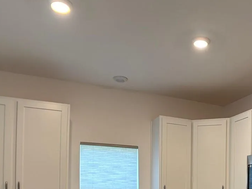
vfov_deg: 23.8
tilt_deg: -1.6
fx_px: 422
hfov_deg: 32.1
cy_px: 202
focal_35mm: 58
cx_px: 210
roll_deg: -0.5
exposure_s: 1/60
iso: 100
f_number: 1.6
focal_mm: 5.96
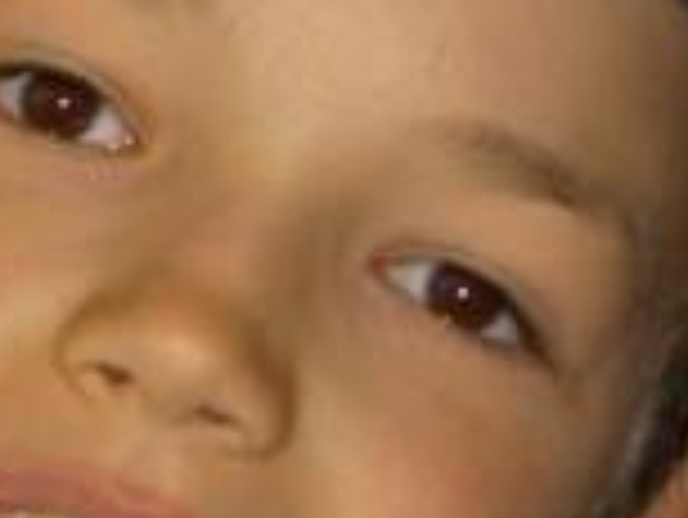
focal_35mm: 607
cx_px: -490
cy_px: 378
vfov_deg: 2.5
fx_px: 12074
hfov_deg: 3.2
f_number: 4.9
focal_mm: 24
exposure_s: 1/100
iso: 100
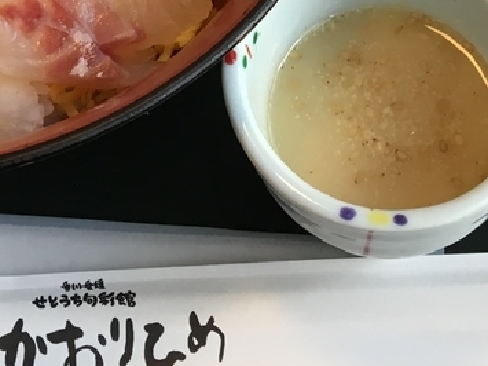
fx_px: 1381
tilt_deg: -54.1
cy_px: -173
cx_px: 291
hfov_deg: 20.0
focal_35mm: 98
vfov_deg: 14.2
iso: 64
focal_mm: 4.15
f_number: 2.2
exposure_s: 1/30
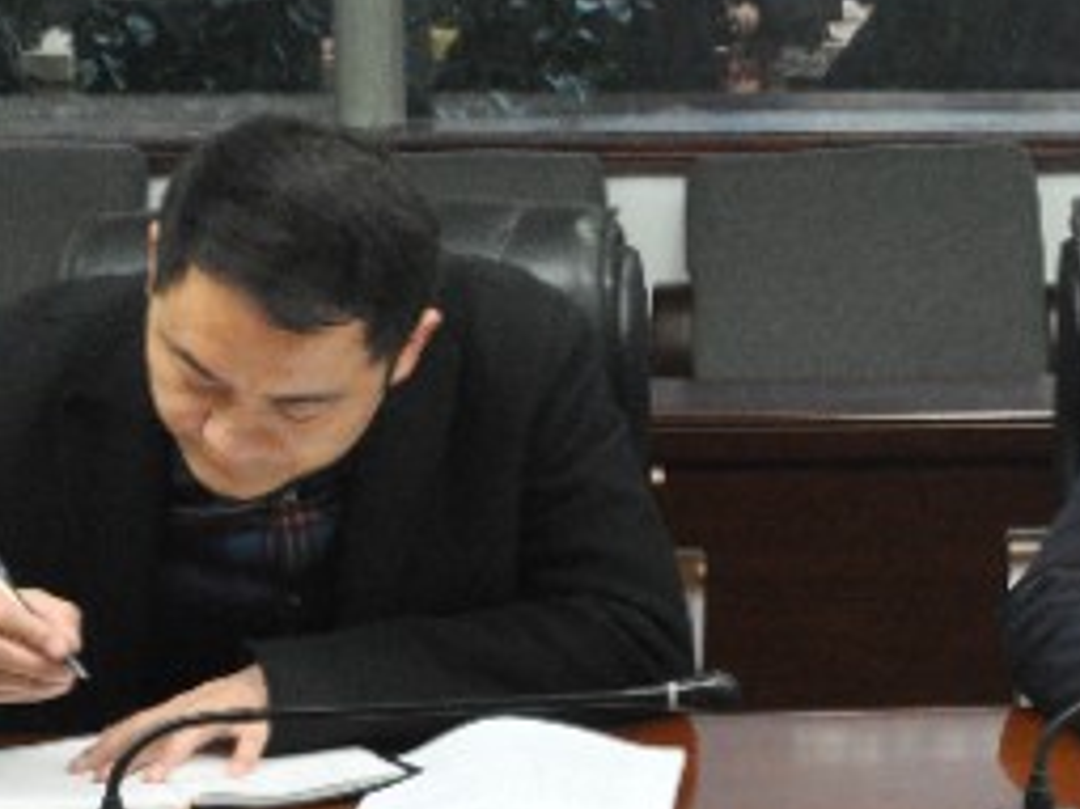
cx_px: 1554
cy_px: 237
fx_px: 4335
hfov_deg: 13.5
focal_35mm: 139
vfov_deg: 10.6
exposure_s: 1/125
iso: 2000
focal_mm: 24
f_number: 5.6
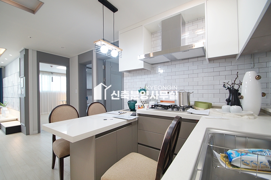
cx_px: 136
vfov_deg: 77.2
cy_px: 90
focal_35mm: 15
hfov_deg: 100.4
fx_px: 113
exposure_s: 1/60
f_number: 4
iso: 400
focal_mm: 10
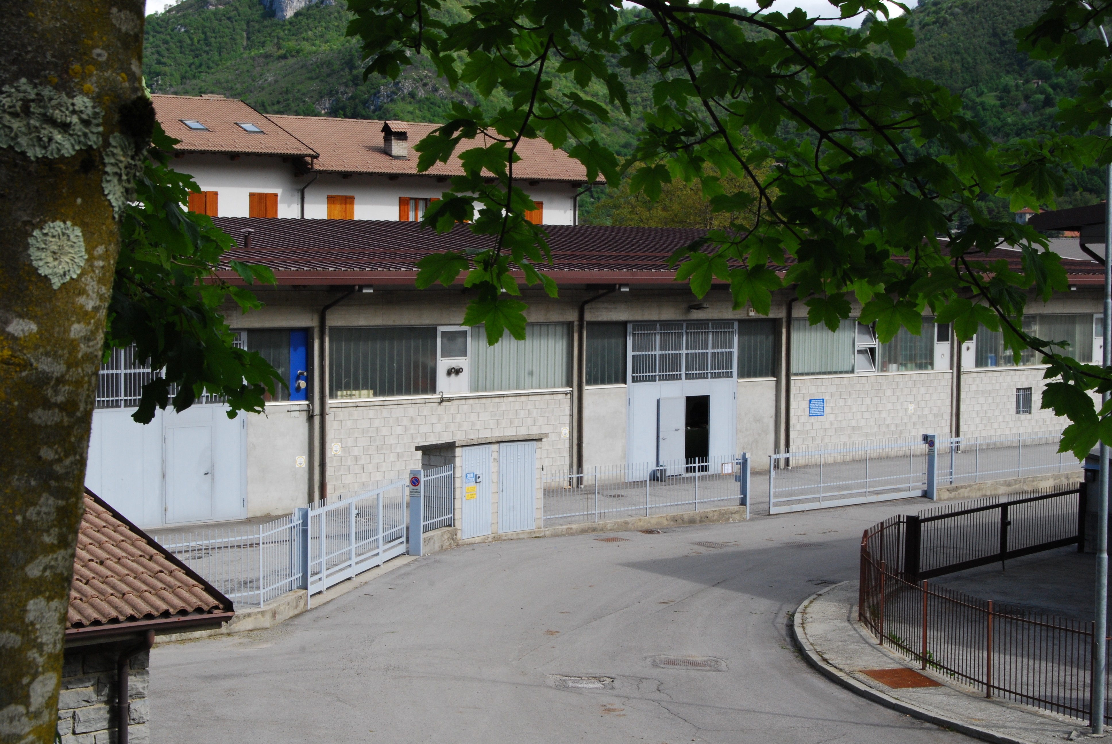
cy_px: 372
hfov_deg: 31.9
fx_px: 1948
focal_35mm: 63
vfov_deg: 21.6
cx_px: 556
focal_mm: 42
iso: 400
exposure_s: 1/100
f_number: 16
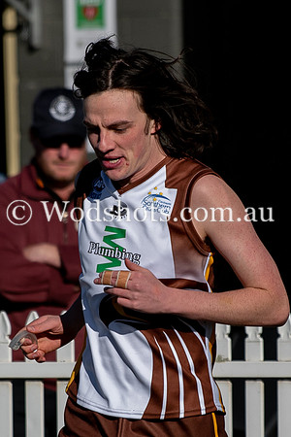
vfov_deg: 1.7
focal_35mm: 1184
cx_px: 130
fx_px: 14355
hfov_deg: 1.2
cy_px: 285
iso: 100
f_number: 3.5
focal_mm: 200
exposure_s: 1/2500
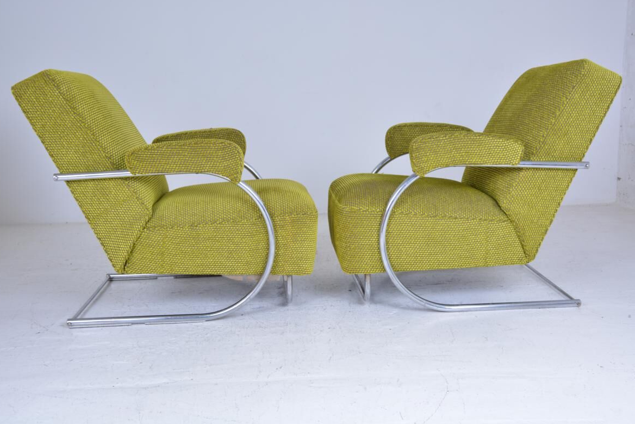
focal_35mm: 39
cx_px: 319
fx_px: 679
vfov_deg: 34.6
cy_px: 207
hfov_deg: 50.1
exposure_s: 1/60
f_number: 10
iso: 400
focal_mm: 25
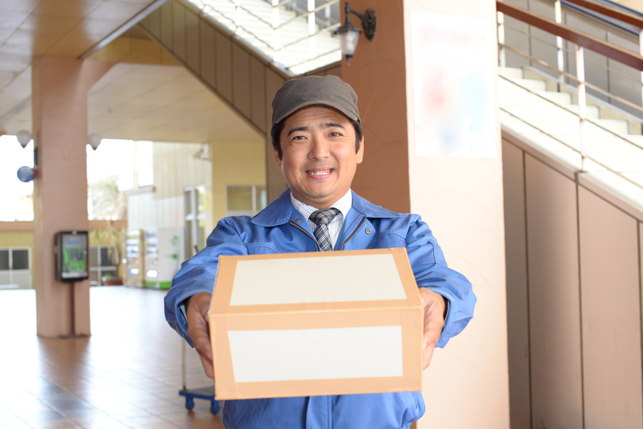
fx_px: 893
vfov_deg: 27.0
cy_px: 214
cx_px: 322
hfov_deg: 39.6
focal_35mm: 50
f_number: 5.6
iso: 1600
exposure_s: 1/125
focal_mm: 50
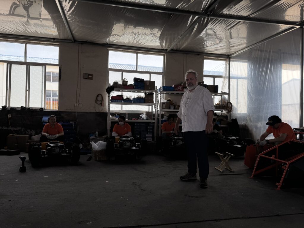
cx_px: 152
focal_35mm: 24
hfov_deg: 71.6
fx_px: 211
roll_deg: -0.9
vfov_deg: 56.8
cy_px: 114
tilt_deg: -0.1
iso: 80
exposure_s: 1/1059
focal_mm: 6.76
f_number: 1.78
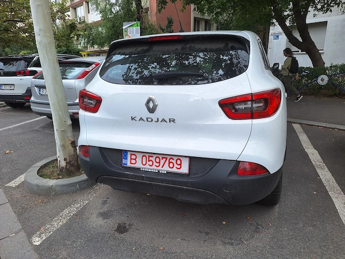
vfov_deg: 58.9
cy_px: 130
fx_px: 229
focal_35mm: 23
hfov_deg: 73.9
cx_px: 172
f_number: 1.8
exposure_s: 1/274
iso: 40
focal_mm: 5.54
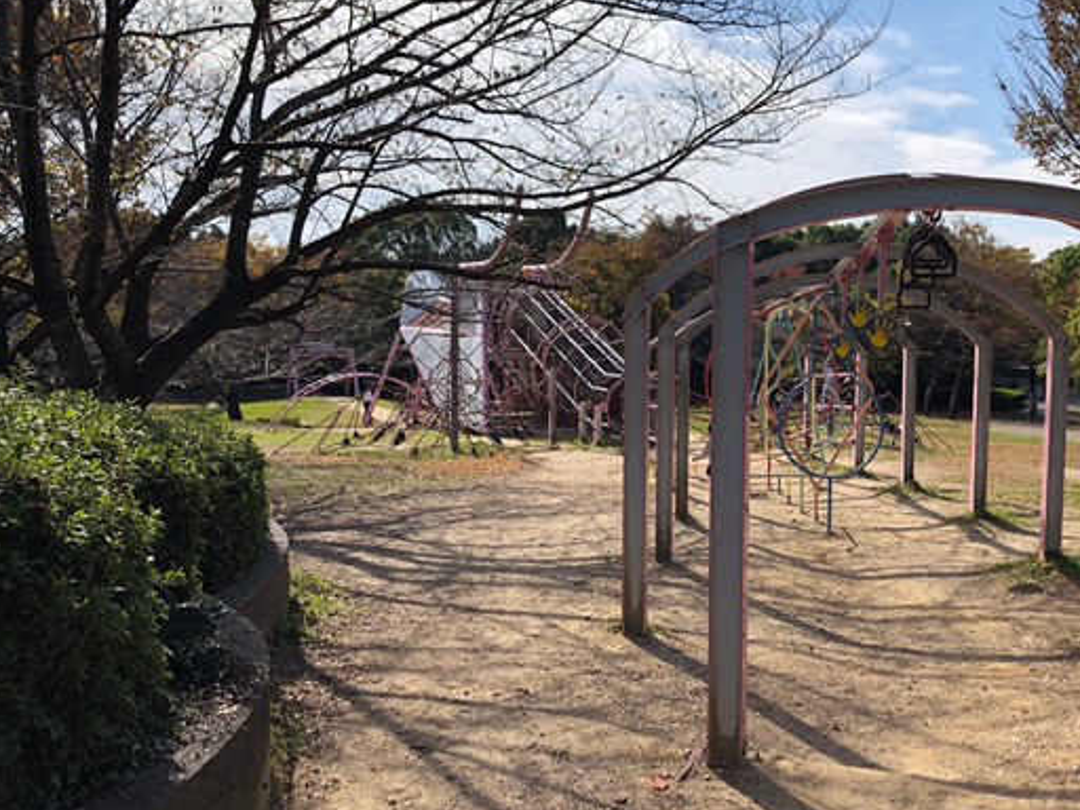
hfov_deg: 52.2
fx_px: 1092
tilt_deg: -5.2
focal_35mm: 35
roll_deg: -0.7
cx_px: 658
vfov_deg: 40.7
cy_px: 411
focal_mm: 3.99
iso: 20
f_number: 1.8
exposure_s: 1/1845
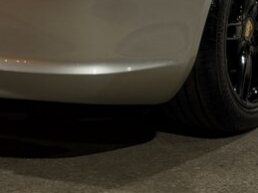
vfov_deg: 7.6
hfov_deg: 10.4
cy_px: -139
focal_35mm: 190
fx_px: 1415
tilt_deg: -9.1
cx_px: 113
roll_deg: +0.5
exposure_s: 1/50
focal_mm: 6.76
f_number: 1.78
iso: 125
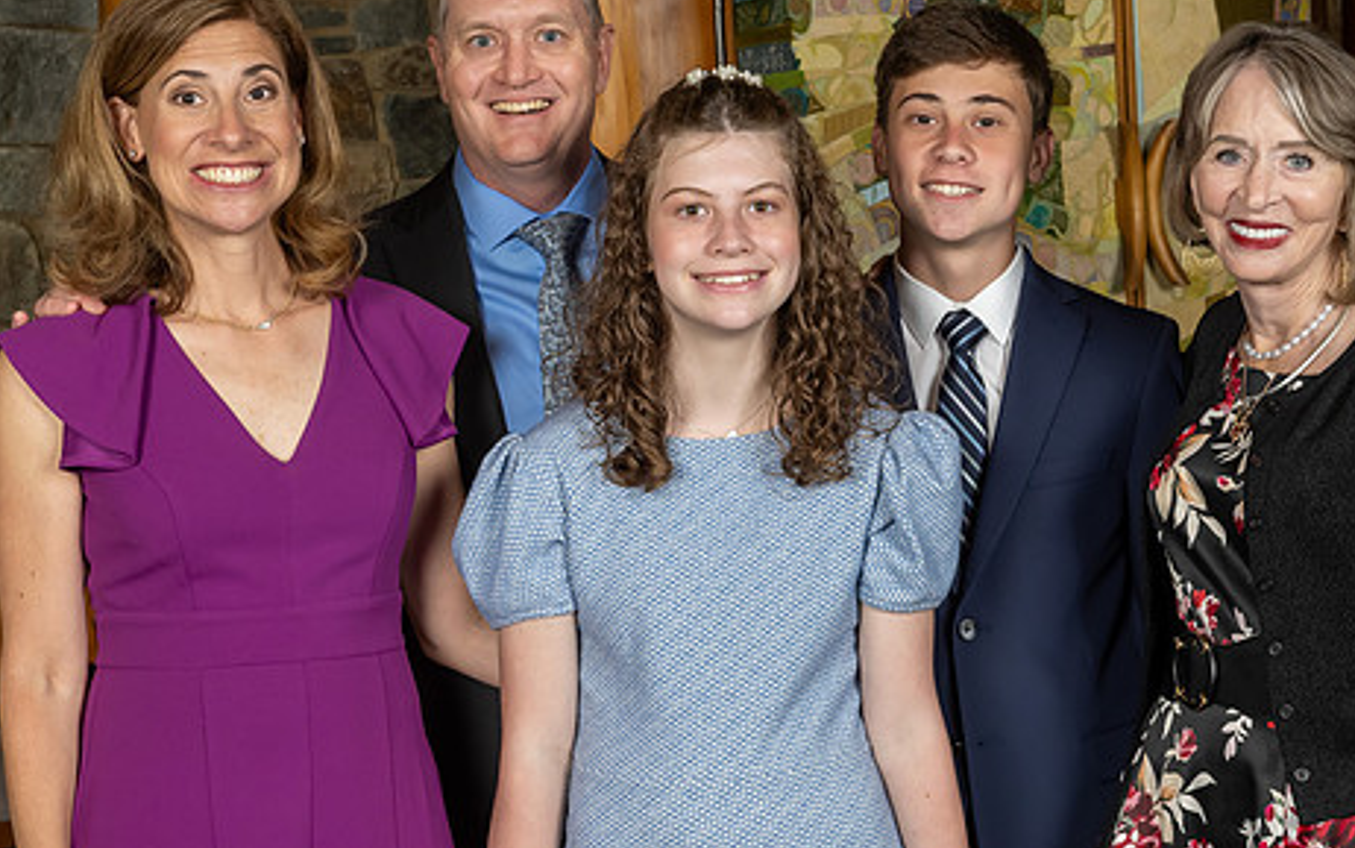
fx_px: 3029
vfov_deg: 15.9
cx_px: 709
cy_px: 413
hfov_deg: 25.2
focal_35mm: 82
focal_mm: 38
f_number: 8
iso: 640
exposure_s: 1/200
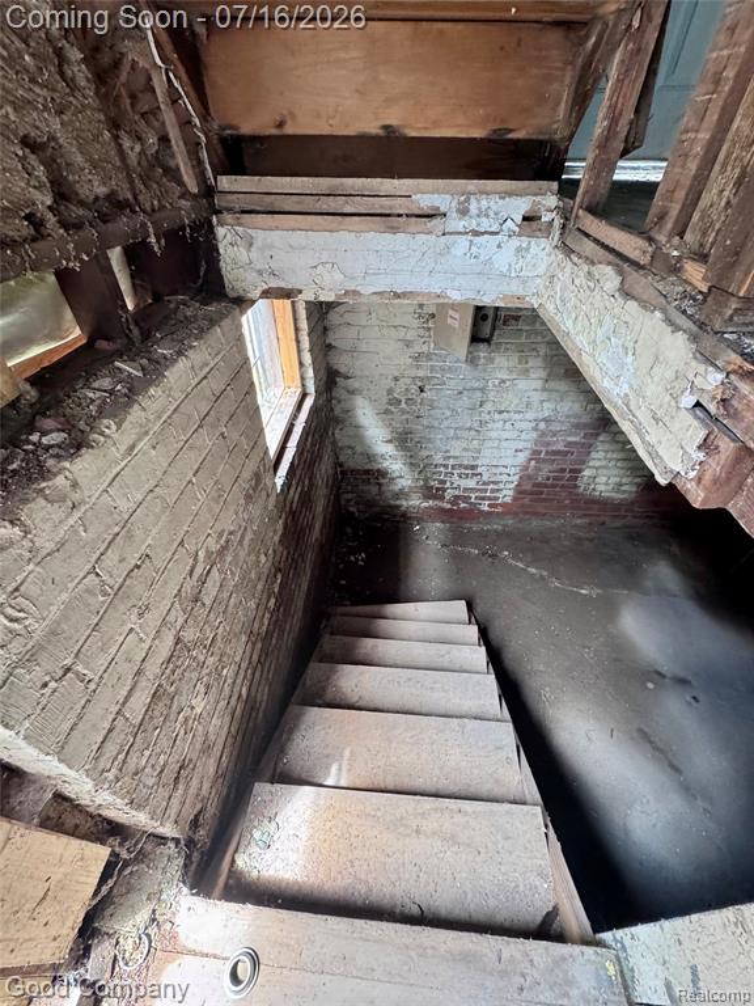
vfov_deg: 102.1
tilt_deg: -42.1
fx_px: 407
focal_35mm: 14
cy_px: 503
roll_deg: +1.8
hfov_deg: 85.7
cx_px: 377
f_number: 2.2
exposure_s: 1/77
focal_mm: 2.22
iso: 320
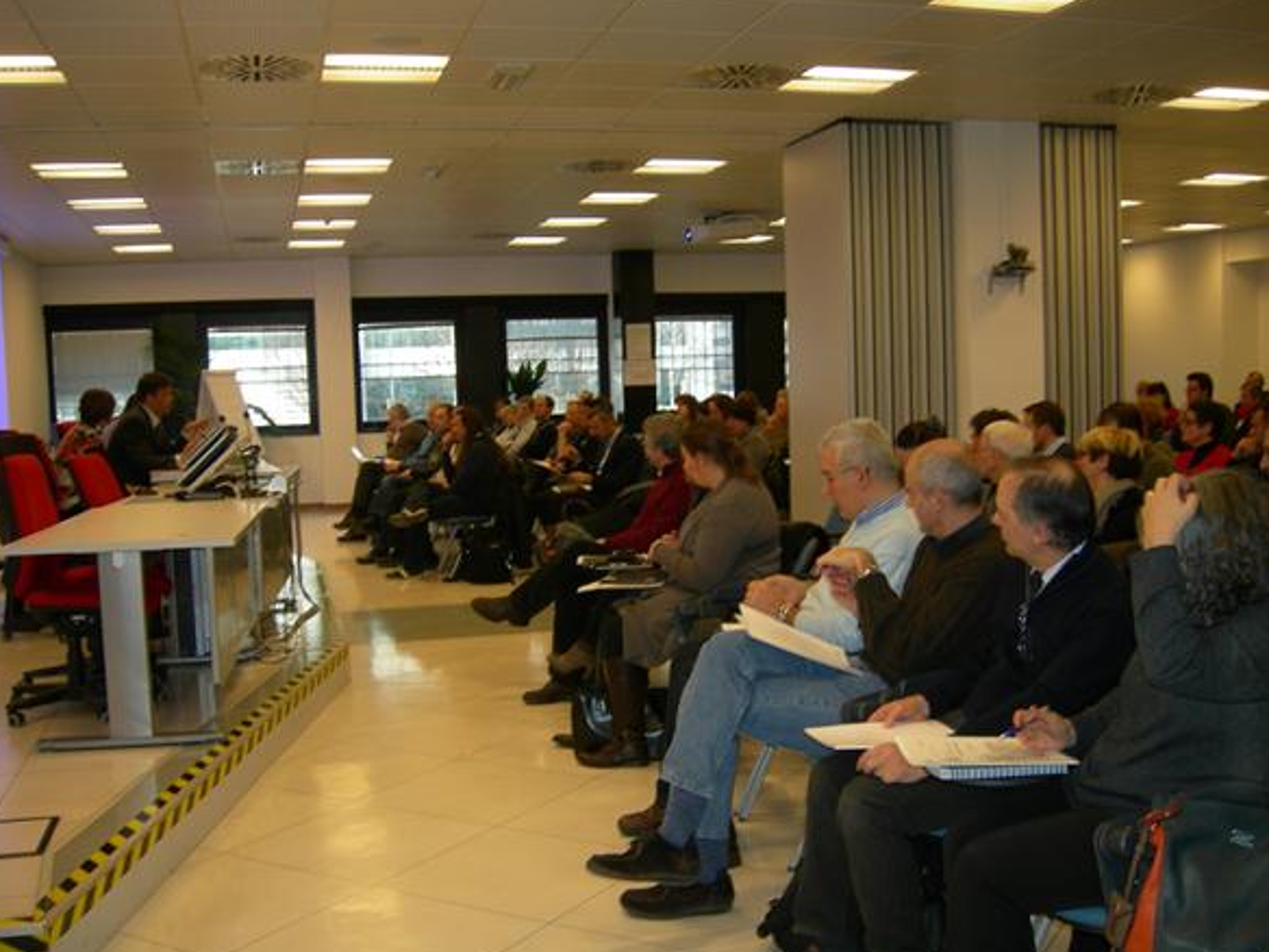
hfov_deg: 50.1
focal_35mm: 37
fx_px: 1356
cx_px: 639
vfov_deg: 38.7
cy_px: 480
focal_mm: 7.5
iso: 64
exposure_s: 1/30
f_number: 2.7
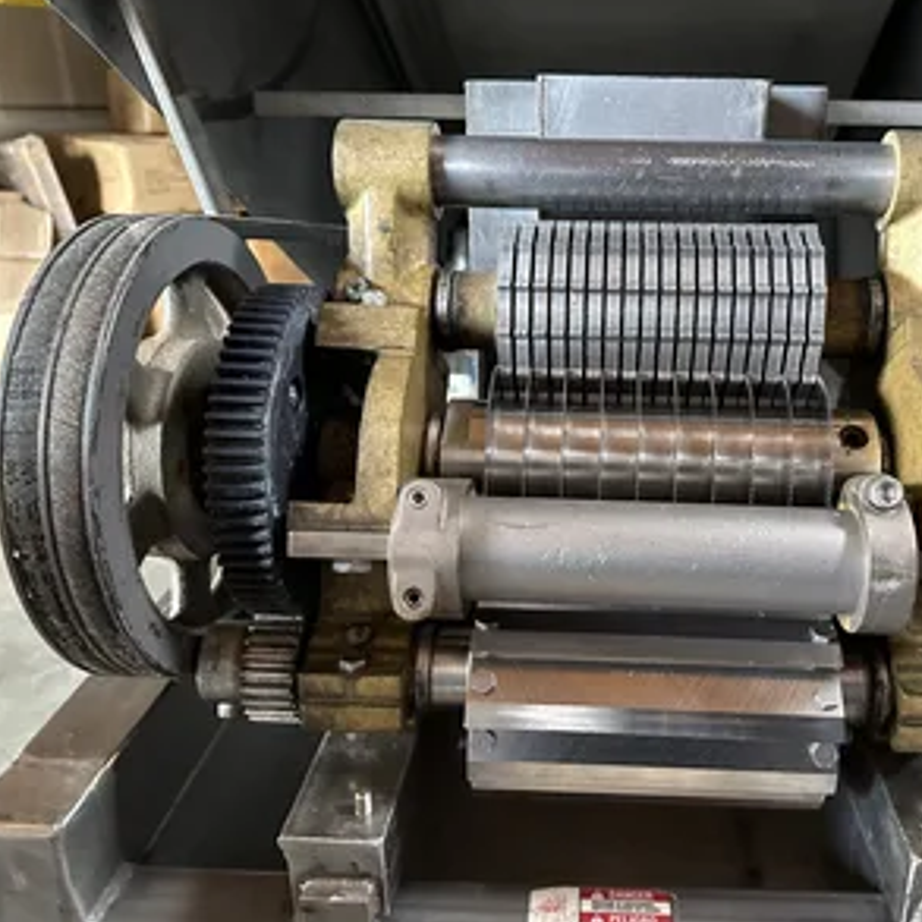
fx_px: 874
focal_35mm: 29
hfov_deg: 55.0
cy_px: 453
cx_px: 573
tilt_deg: -20.9
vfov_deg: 55.6
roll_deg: -2.7
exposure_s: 1/60
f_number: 1.78
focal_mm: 6.86
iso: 800
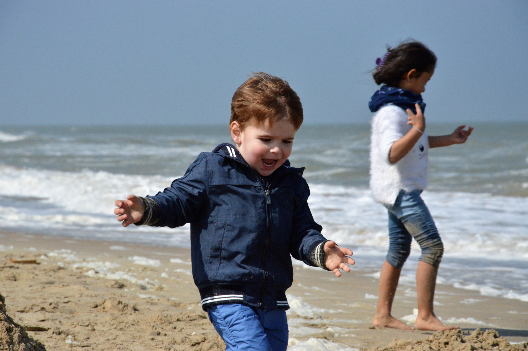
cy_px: 176
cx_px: 264
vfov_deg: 8.7
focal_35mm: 158
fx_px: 2308
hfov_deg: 13.1
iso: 800
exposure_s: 1/4000
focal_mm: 105
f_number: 9
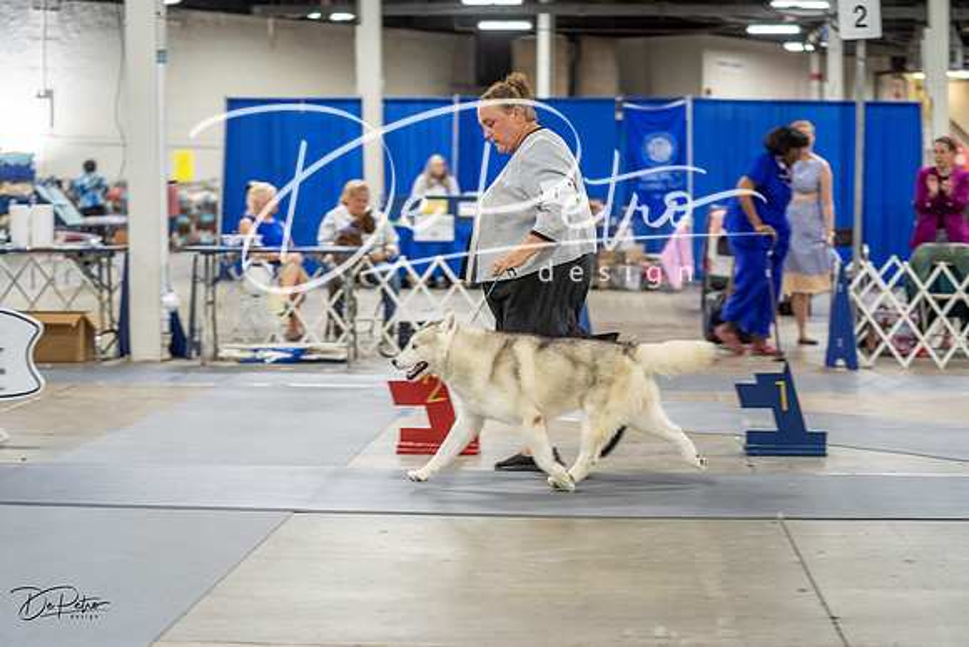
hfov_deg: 26.3
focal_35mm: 77
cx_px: 484
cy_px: 324
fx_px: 2073
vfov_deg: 17.7
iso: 2000
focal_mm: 77
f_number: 2.8
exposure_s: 1/160
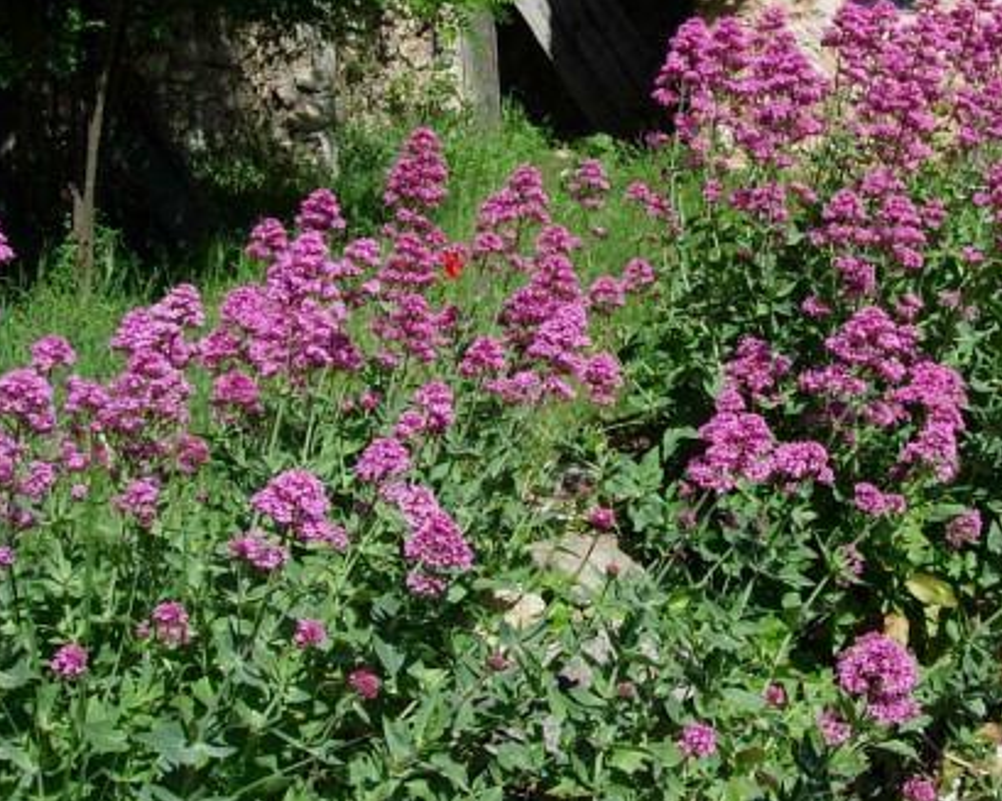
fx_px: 1720
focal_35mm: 58
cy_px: 228
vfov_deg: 26.0
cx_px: 777
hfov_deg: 31.8
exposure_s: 1/724
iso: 64
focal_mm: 7.8
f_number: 4.8
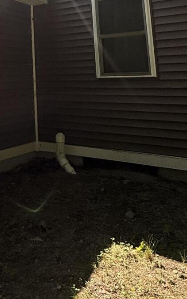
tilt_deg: +12.2
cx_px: -11
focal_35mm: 44
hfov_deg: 27.1
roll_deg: +1.2
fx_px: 359
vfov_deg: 41.0
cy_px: 19
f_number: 2.2
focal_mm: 2.22
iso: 64
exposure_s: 1/2092
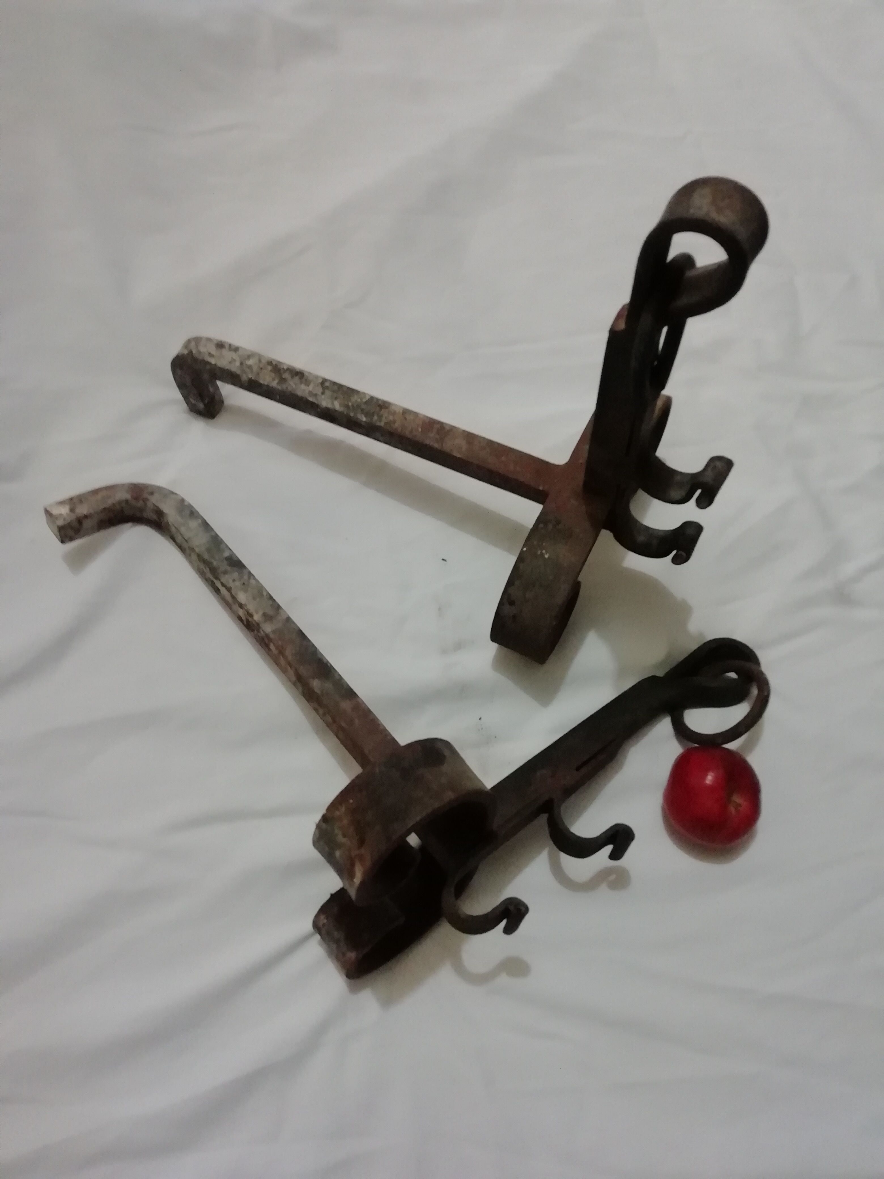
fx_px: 885
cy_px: 590
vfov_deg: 67.3
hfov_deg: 53.1
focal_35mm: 26
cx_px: 442
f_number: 2.2
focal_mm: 3.46
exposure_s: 1/25
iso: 400
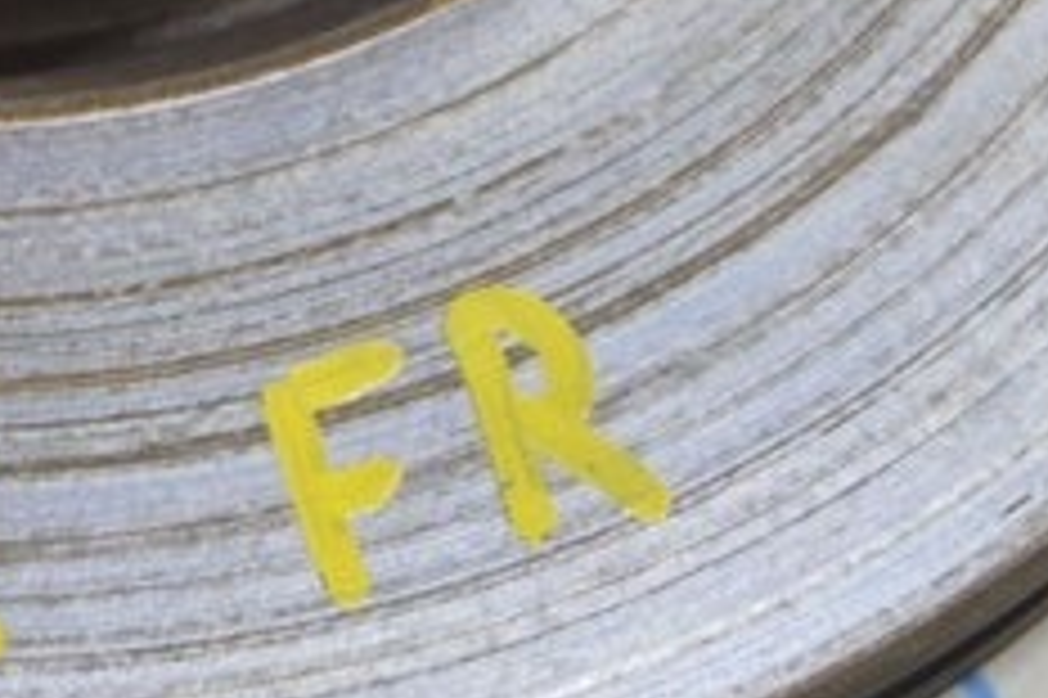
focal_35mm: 178
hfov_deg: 11.3
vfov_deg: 7.4
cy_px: -642
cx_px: -270
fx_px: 5184
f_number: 5.6
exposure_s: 1/20
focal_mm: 27
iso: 400
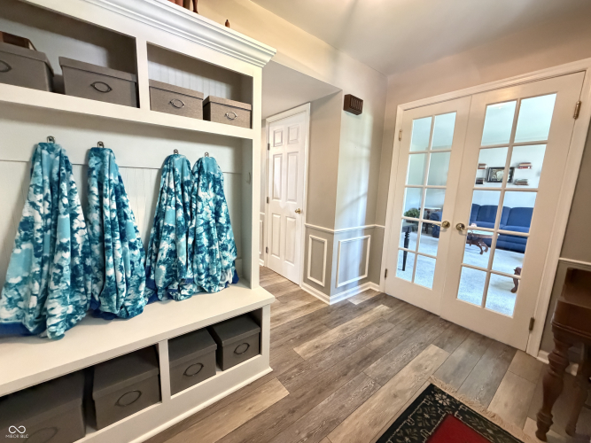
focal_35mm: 14
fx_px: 239
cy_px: 222
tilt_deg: -9.4
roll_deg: -1.8
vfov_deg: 85.7
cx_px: 296
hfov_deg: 102.1
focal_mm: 2.22
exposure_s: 1/40
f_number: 2.2
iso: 1250
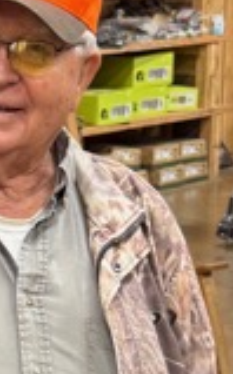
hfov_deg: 9.8
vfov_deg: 16.1
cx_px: -144
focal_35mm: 128
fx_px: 1304
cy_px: 346
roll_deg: +2.3
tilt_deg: -14.1
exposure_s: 1/60
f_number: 1.78
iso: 125
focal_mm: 6.76
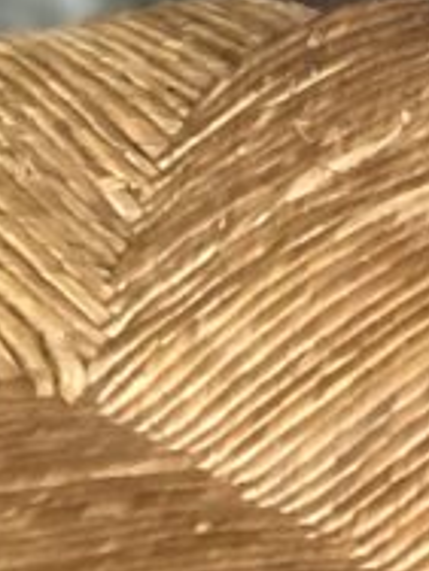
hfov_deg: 5.1
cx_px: 888
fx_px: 4676
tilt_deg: -14.8
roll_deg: -2.6
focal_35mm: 283
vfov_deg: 6.8
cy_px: -559
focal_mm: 6
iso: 125
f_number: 2.4
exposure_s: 1/33
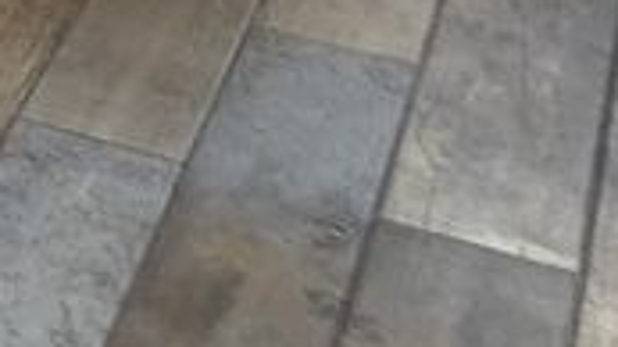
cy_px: -901
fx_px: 2112
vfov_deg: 7.5
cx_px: -807
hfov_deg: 13.1
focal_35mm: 129
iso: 250
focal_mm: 3.6
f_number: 2.8
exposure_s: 1/60
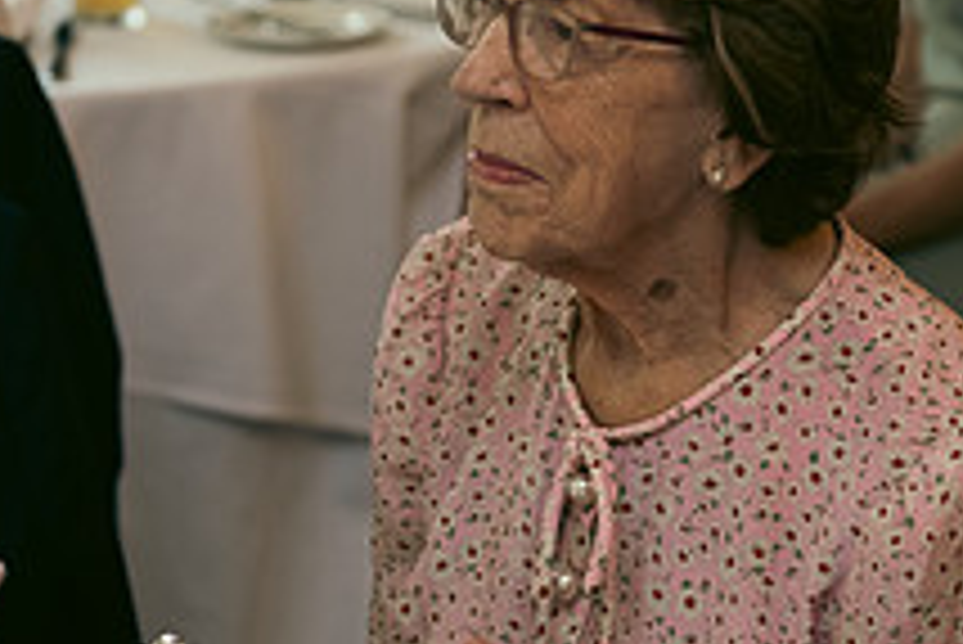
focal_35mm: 168
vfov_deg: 8.2
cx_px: 554
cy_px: 259
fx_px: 4497
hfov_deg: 12.2
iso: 640
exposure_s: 1/160
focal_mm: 62
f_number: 3.5
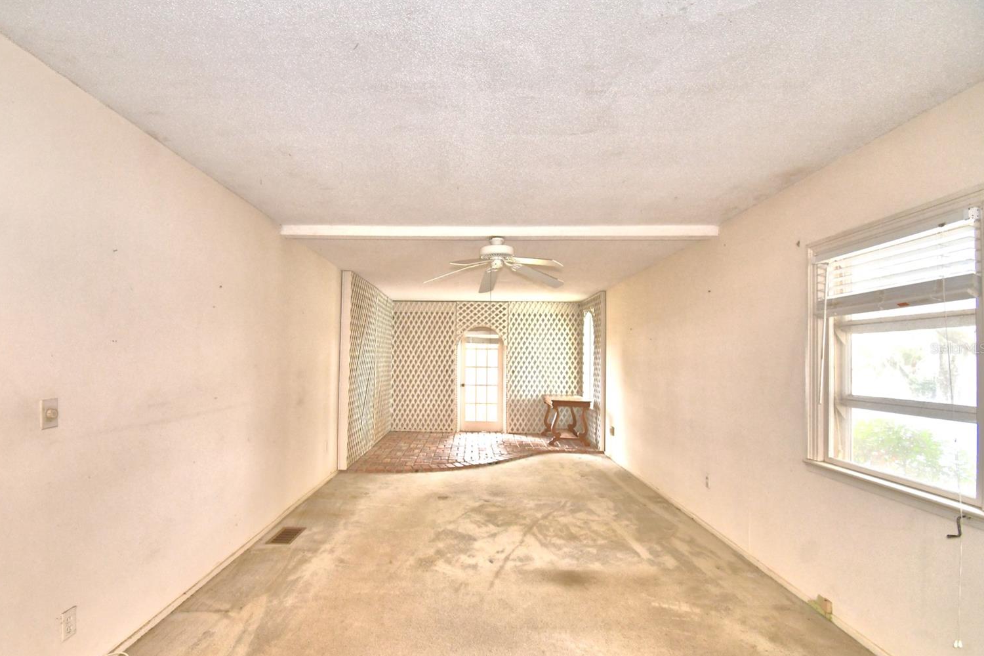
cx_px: 464
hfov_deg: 96.6
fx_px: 437
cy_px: 348
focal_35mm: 16
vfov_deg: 73.7
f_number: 4.5
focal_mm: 10
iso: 560
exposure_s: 1/30
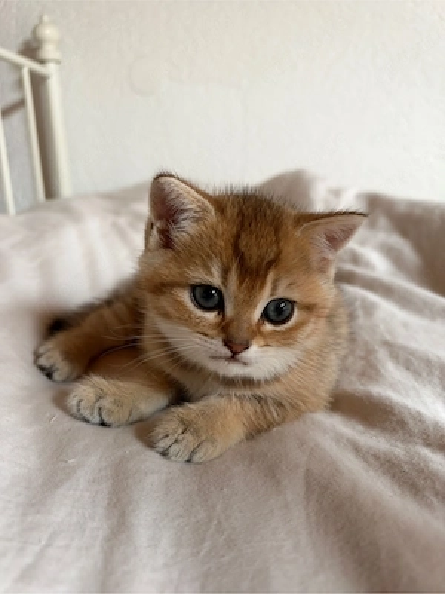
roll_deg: +2.3
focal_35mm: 24
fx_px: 411
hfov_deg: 56.8
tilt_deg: -16.5
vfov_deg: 71.6
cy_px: 297
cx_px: 222
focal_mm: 6.93
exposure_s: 1/50
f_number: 1.8
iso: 320
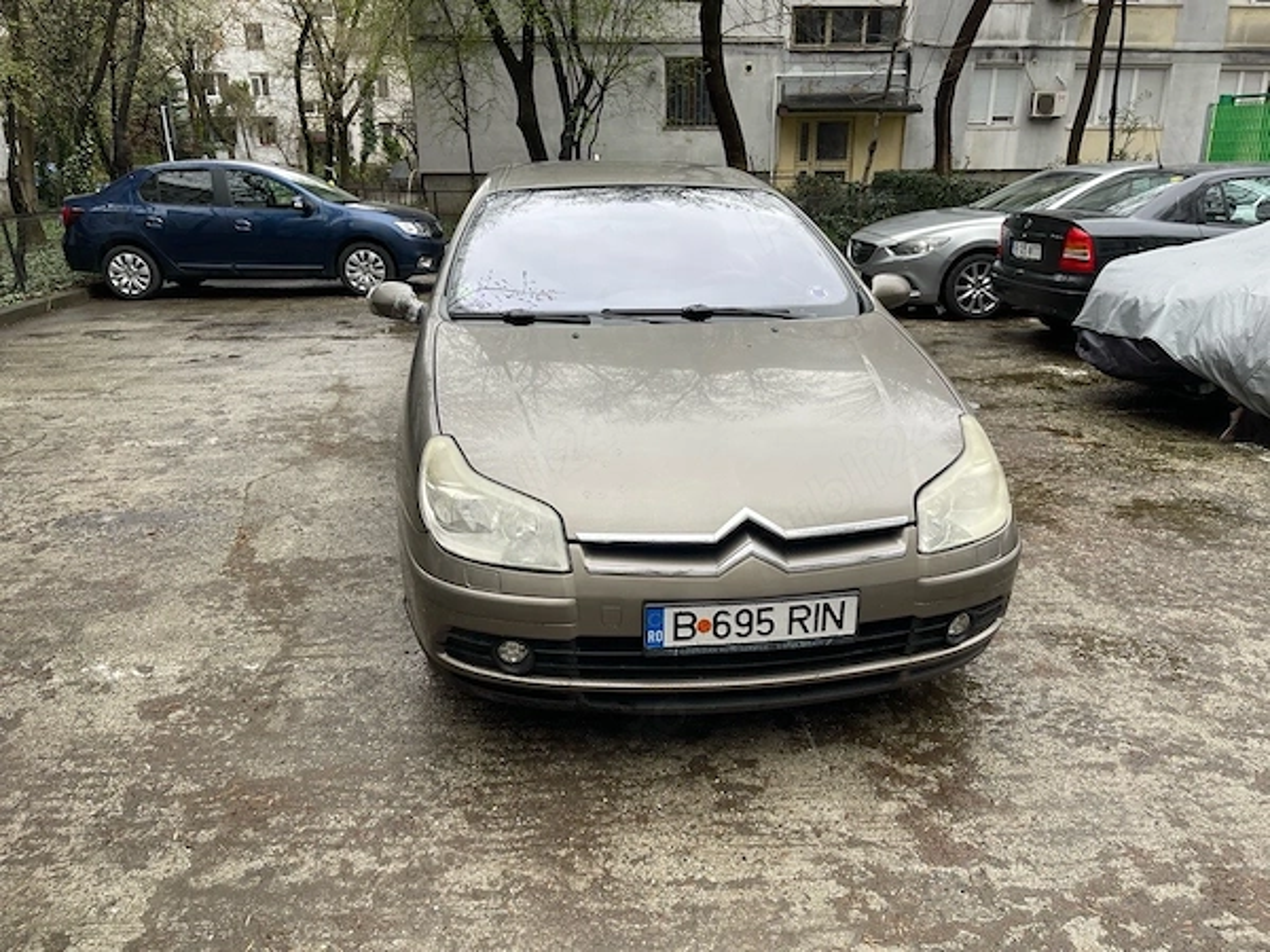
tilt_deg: -19.0
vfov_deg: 54.9
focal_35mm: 25
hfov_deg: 69.4
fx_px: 917
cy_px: 476
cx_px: 635
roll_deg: -1.3
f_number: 1.6
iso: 32
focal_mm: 5.1
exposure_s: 1/195
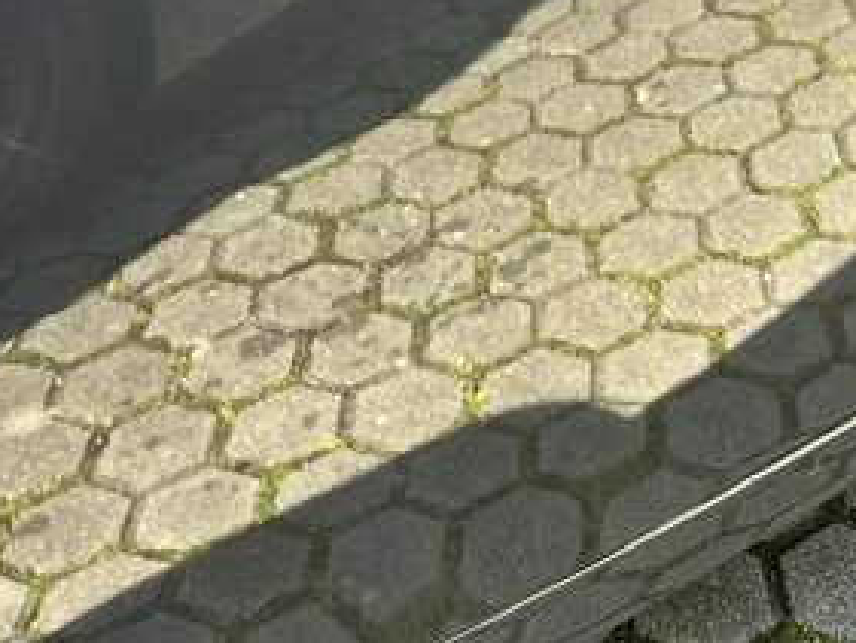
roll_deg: -3.8
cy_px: -347
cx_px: 430
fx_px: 2746
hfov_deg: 17.7
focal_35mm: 111
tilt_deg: -32.7
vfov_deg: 12.6
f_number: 1.6
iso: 32
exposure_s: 1/132
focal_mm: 5.1
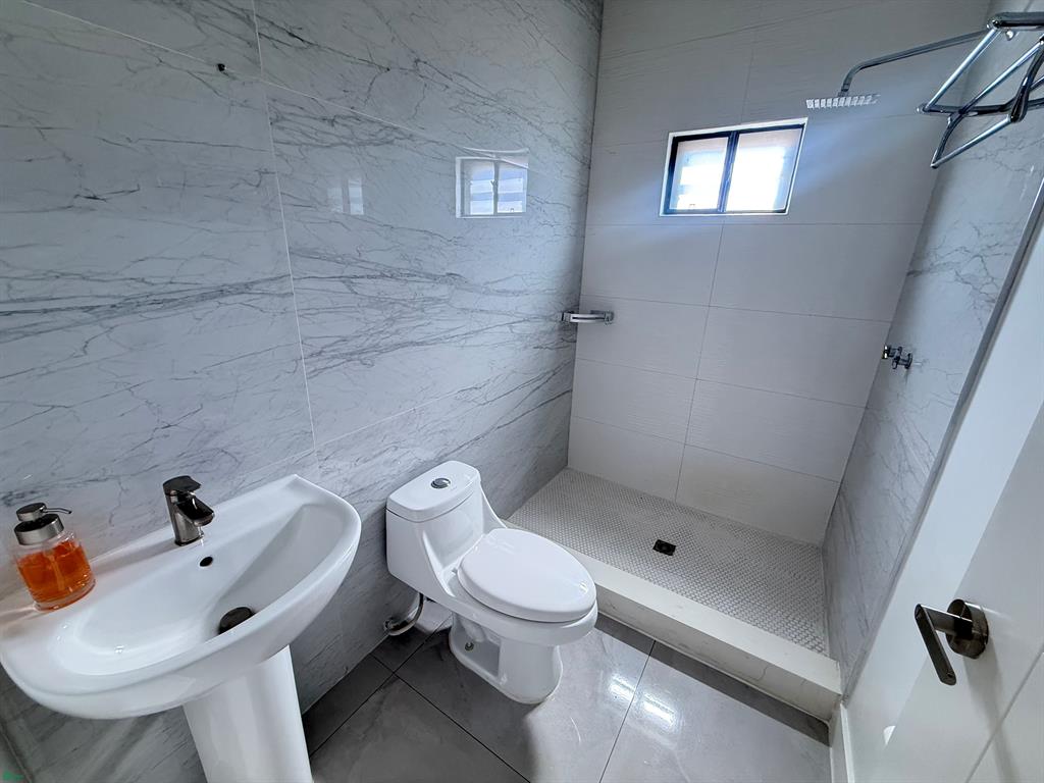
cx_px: 522
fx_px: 422
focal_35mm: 14
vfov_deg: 85.7
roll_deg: -1.9
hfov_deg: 102.1
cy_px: 392
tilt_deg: -17.2
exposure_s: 1/120
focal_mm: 2.22
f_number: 2.2
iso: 250
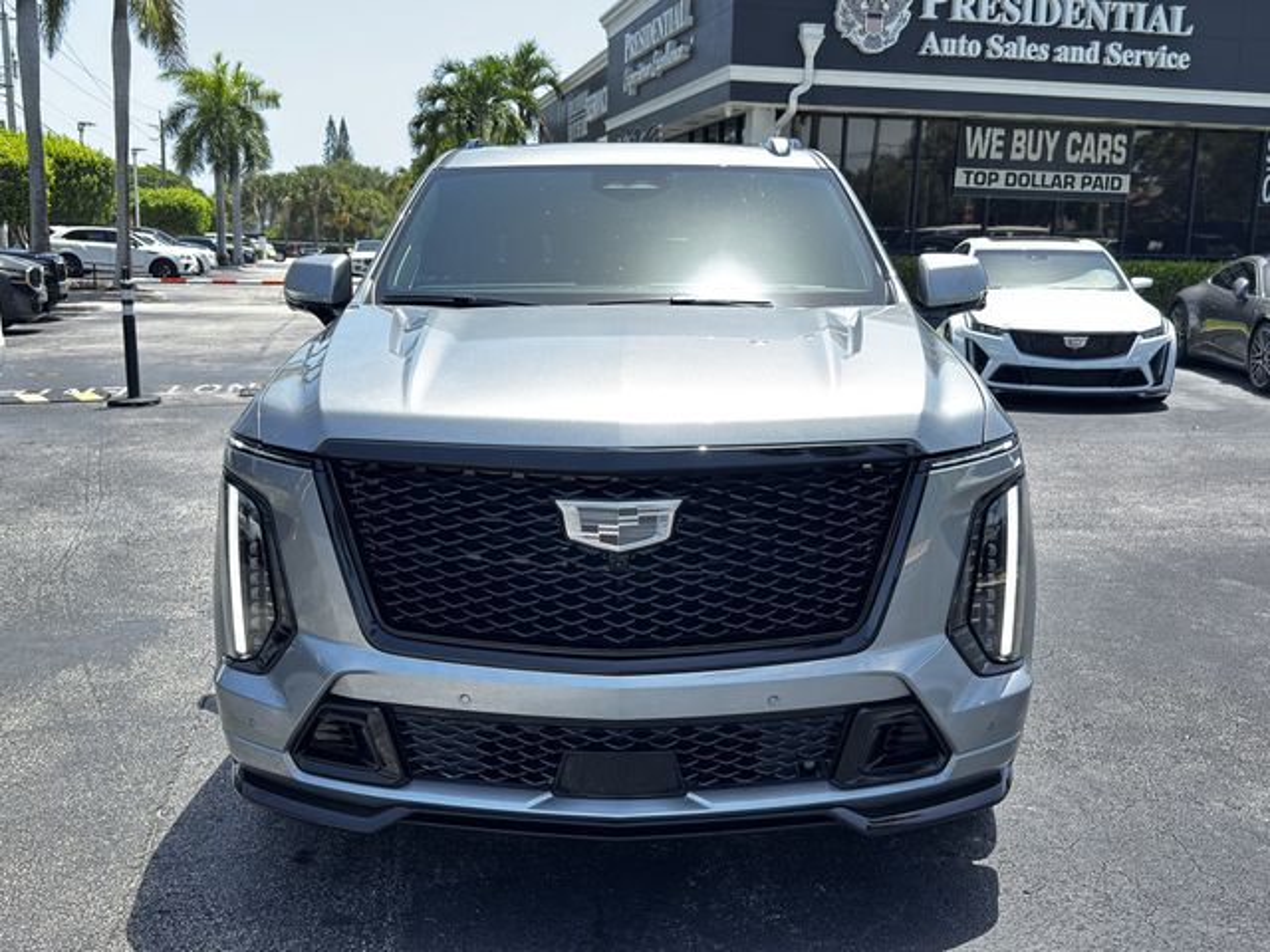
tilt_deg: -10.8
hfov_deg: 52.6
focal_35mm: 35
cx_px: 635
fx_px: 1284
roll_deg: -1.7
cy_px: 476
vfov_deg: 40.7
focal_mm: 6.76
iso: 100
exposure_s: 1/867
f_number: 1.78
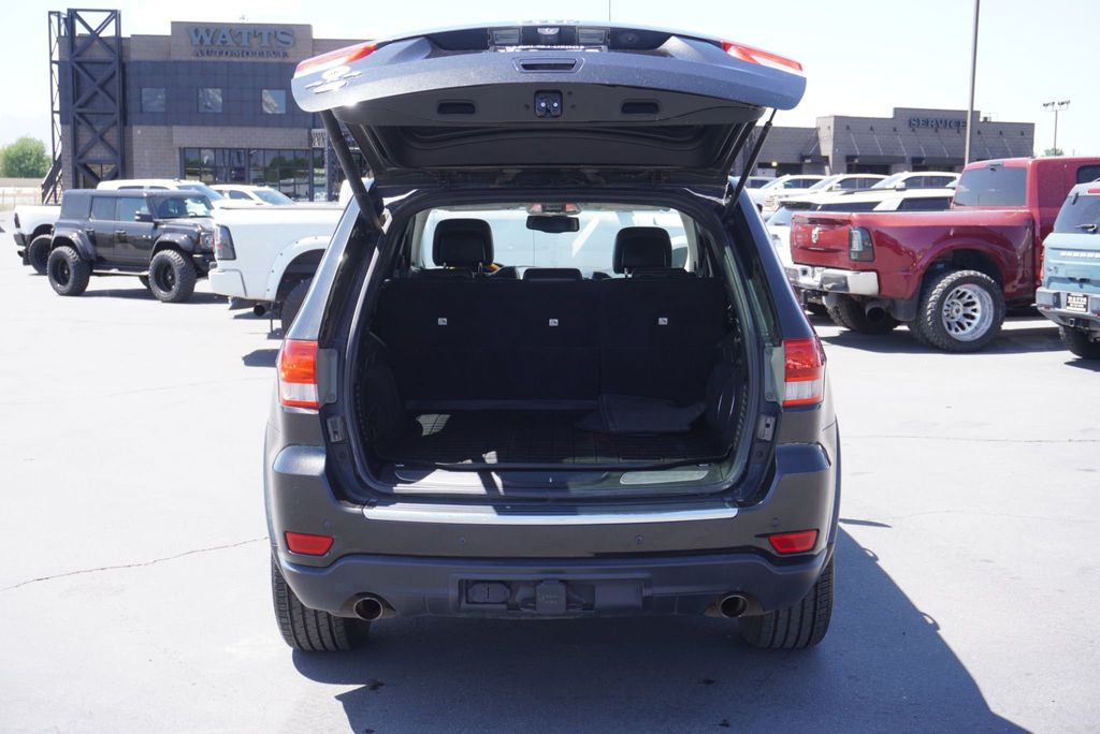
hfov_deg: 46.4
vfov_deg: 31.9
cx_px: 550
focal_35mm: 42
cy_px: 367
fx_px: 1284
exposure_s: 1/100
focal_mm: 28
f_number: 6.3
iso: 100
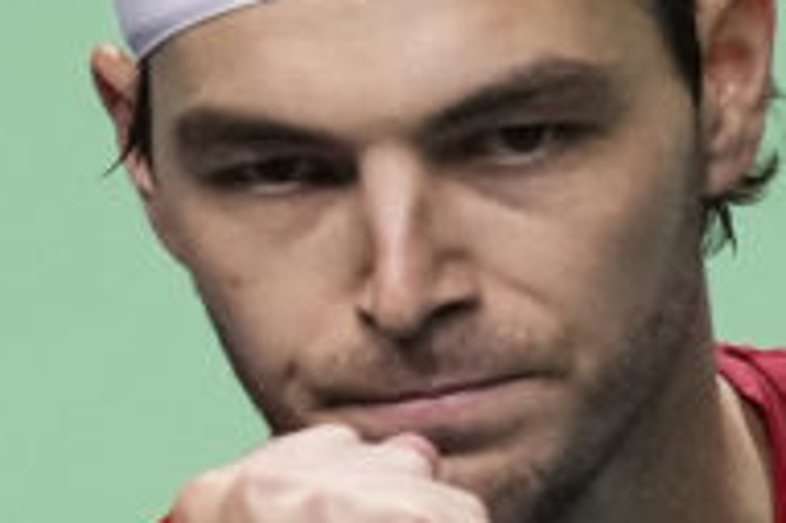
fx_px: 46835
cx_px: 1025
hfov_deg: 1.0
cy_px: 789
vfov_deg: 0.6
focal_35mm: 2147
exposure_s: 1/1600
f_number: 2.8
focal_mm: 400
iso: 3200
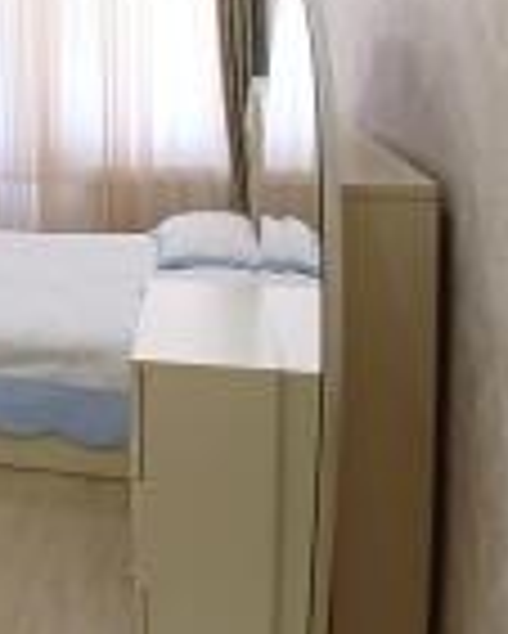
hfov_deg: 28.0
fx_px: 882
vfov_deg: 38.4
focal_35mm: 47
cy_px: 148
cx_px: -103
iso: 320
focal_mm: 1.4
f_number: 2.2
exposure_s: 1/33.3
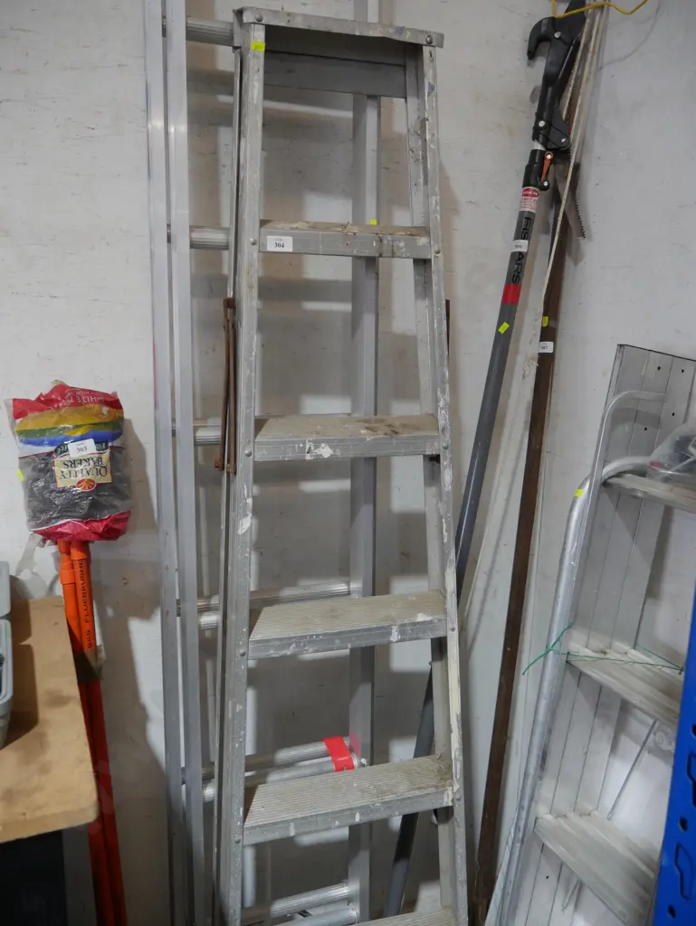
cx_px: 348
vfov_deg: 63.4
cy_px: 463
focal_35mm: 28
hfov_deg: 49.8
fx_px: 750
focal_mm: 14
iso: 500
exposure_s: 1/60
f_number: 3.5
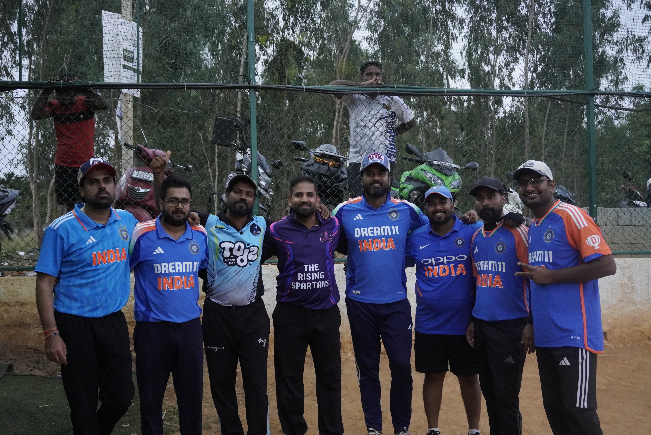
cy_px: 218
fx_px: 678
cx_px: 326
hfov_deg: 51.3
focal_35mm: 38
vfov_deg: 35.5
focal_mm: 25
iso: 3200
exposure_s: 1/1000
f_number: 4.5
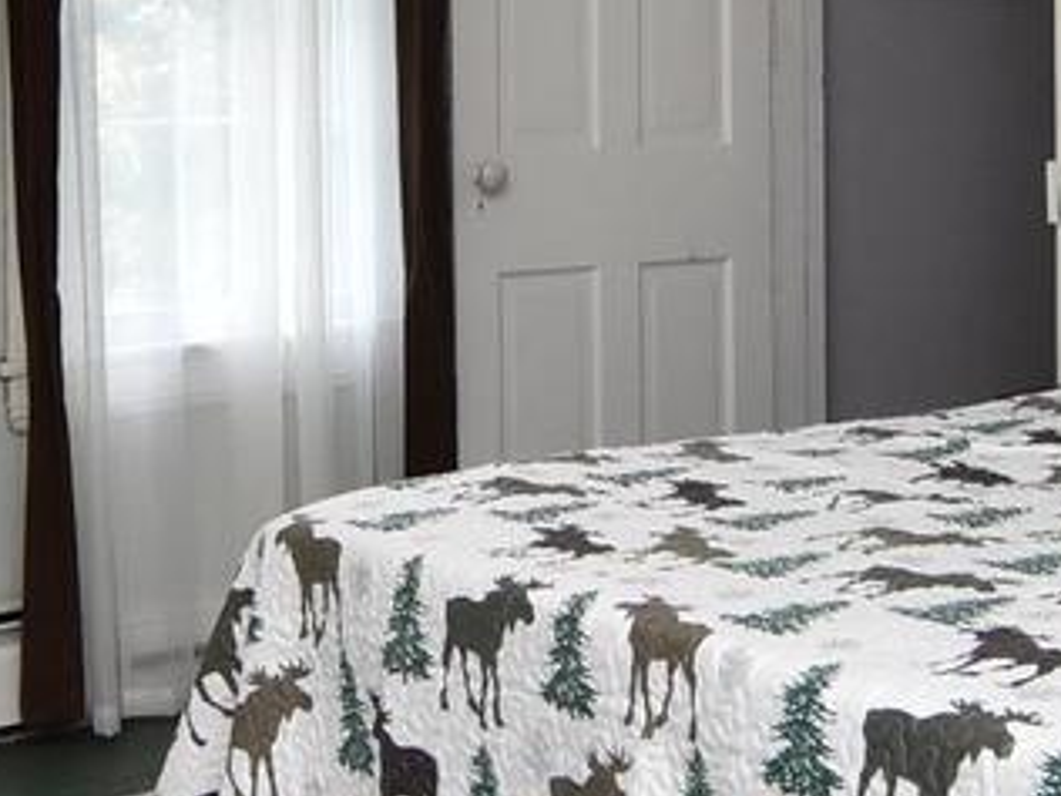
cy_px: 50
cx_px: 463
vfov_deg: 18.3
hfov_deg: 24.7
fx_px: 2421
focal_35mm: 79
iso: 800
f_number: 7.1
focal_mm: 12
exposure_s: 1/60
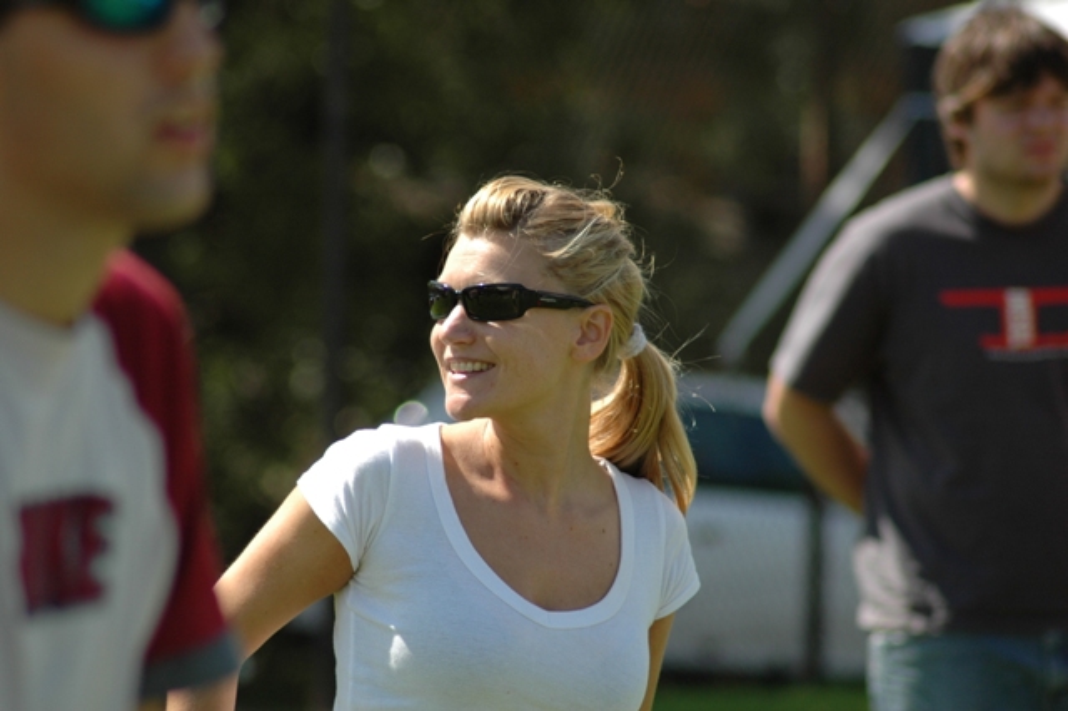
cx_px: 534
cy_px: 356
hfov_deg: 6.5
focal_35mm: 315
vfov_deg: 4.4
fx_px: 9340
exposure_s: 1/800
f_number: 5
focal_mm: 210
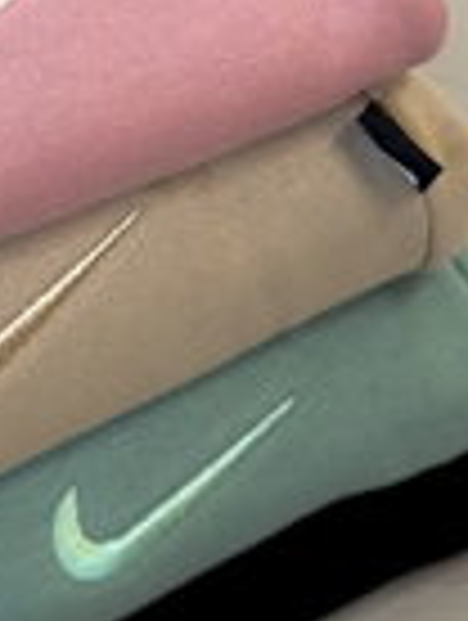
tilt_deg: -47.4
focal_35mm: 185
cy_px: 173
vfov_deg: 10.7
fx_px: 3325
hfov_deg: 7.9
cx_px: -212
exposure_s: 1/100
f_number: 1.78
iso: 125
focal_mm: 6.86
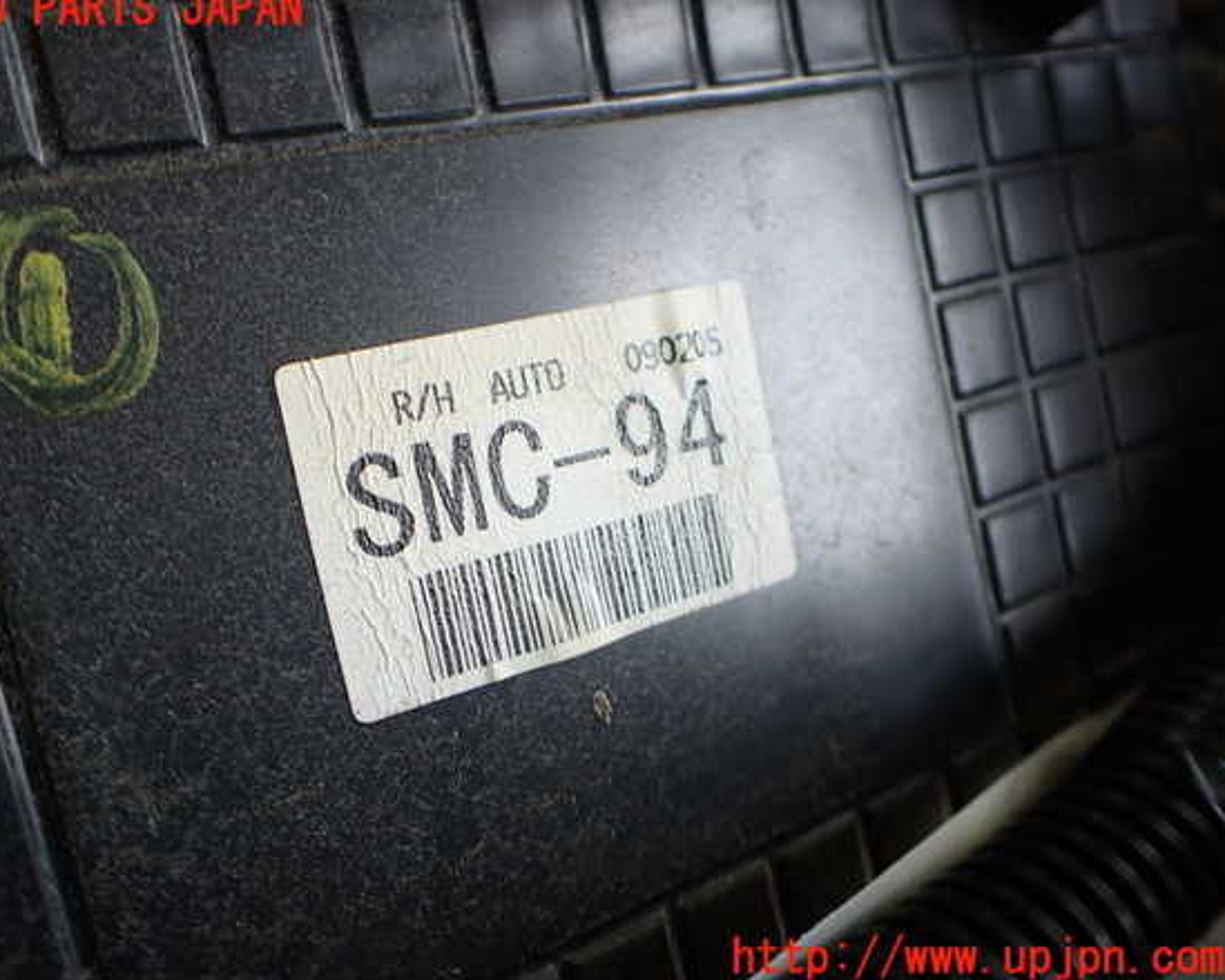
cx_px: 567
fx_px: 1160
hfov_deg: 55.6
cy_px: 484
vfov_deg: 45.8
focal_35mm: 32
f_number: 2.3
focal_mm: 5.4
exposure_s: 1/125
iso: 100
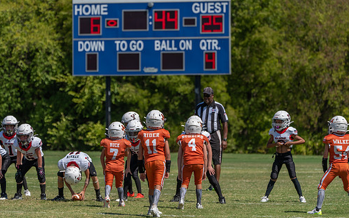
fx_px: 2807
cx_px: 163
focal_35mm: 295
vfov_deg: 4.5
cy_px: 122
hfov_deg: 7.1
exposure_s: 1/1000
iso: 160
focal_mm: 247
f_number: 5.6
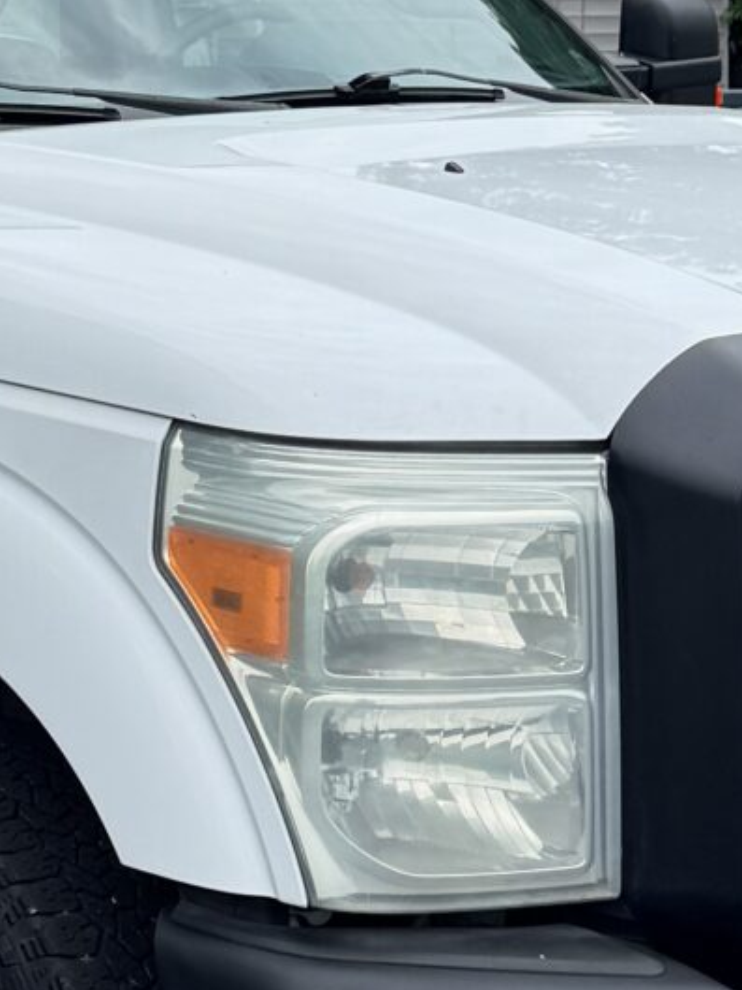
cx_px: 45
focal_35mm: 116
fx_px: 3318
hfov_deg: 12.6
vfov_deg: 16.6
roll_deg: +0.9
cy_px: -4
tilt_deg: +0.5
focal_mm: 6.76
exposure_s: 1/1456
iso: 80
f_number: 1.78
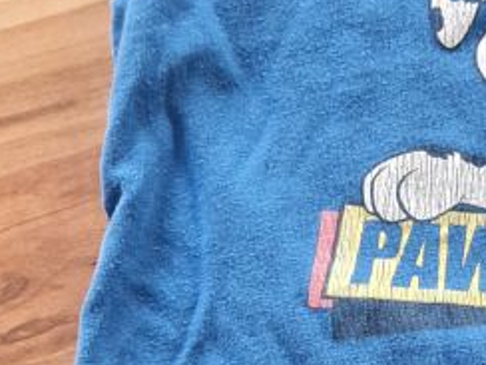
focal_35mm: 129
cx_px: 626
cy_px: 379
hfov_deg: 14.6
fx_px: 1811
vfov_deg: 11.4
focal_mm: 5.4
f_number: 1.8
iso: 200
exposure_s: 1/40
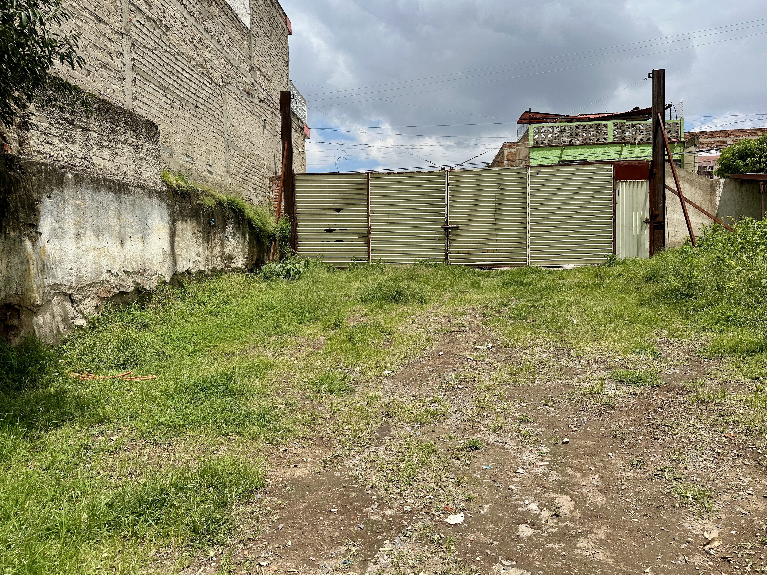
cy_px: 288
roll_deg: +2.4
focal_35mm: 24
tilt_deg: -2.6
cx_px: 384
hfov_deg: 71.6
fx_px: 532
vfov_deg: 56.8
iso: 80
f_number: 1.78
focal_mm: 6.86
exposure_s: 1/6623
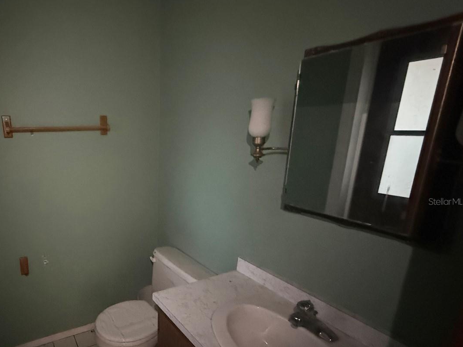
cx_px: 122
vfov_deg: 63.1
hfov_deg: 74.0
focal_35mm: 21
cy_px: 201
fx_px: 281
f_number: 2.2
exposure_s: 1/30
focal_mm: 2.22
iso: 2000
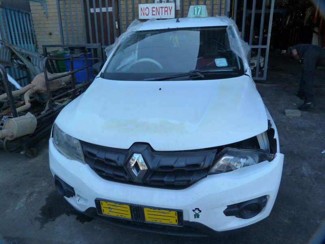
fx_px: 235
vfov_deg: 54.9
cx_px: 162
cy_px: 122
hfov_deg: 69.4
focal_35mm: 25
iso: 125
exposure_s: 1/100
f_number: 3.6
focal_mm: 4.5
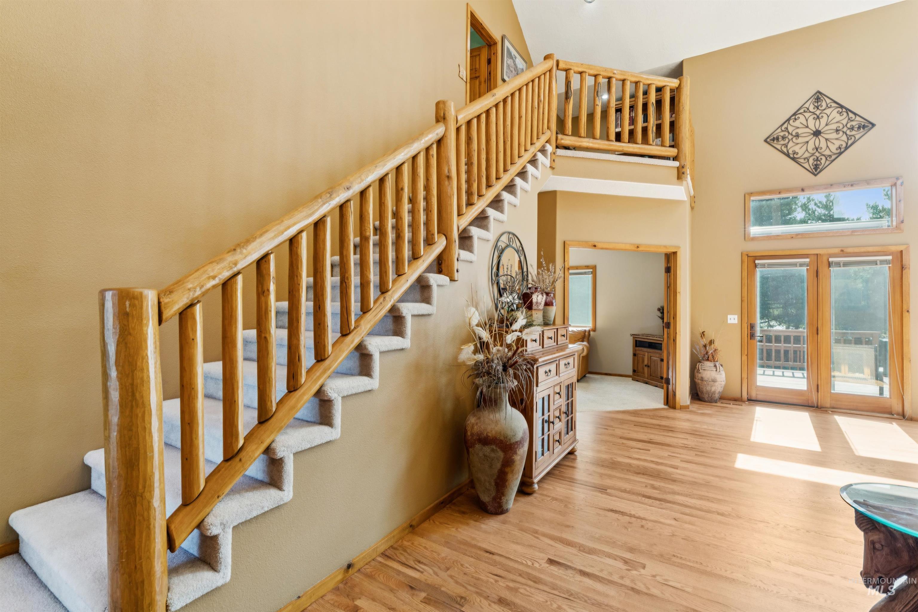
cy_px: 306
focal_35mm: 16
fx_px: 408
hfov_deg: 96.7
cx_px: 459
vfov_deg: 73.7
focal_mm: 16
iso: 400
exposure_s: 1/8
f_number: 13
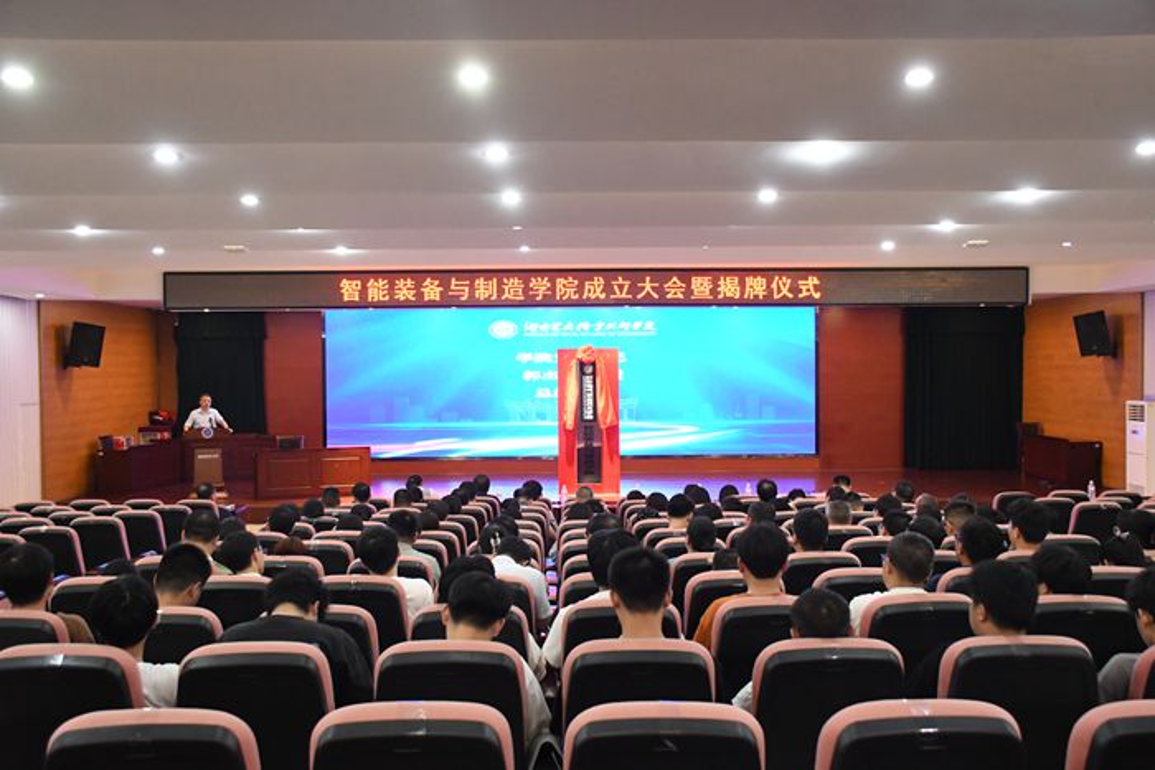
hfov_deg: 55.8
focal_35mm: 34
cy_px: 385
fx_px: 1091
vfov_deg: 38.9
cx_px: 578
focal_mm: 23
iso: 4000
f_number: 5
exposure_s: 1/100
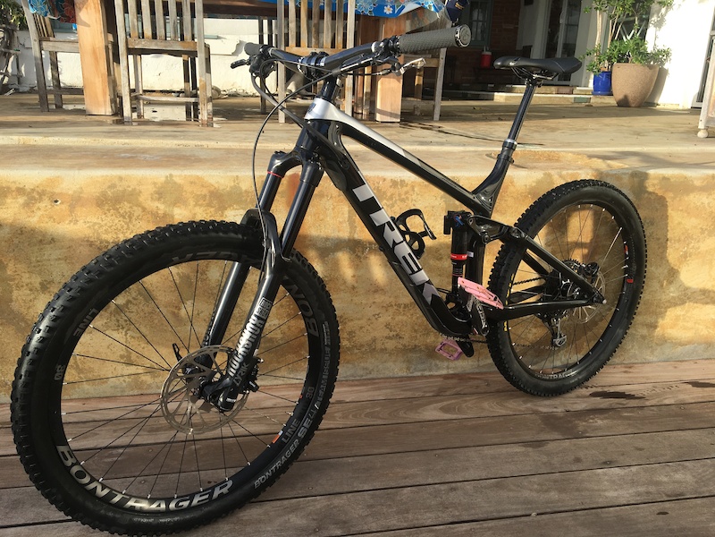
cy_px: 268
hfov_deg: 61.7
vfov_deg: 48.2
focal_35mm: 29
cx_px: 358
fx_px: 599
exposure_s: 1/646
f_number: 2.2
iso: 25
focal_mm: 4.15
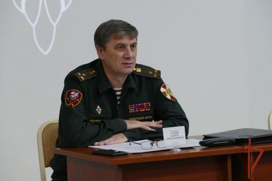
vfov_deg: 7.4
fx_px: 1405
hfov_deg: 11.1
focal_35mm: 186
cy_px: 90
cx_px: 136
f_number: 4
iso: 1600
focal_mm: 67.72
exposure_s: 1/25
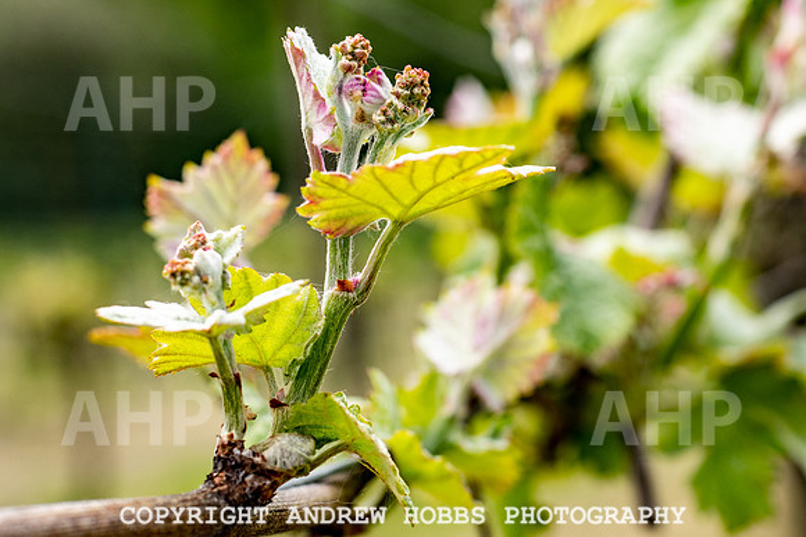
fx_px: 2004
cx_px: 547
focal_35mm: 90
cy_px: 108
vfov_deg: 15.2
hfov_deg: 22.6
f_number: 5.6
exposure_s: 1/640
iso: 80
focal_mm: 50
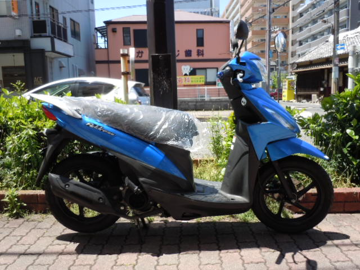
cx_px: 180
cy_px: 135
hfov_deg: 63.4
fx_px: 291
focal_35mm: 28
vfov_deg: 49.7
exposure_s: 1/250
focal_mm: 5
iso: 100
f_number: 3.7
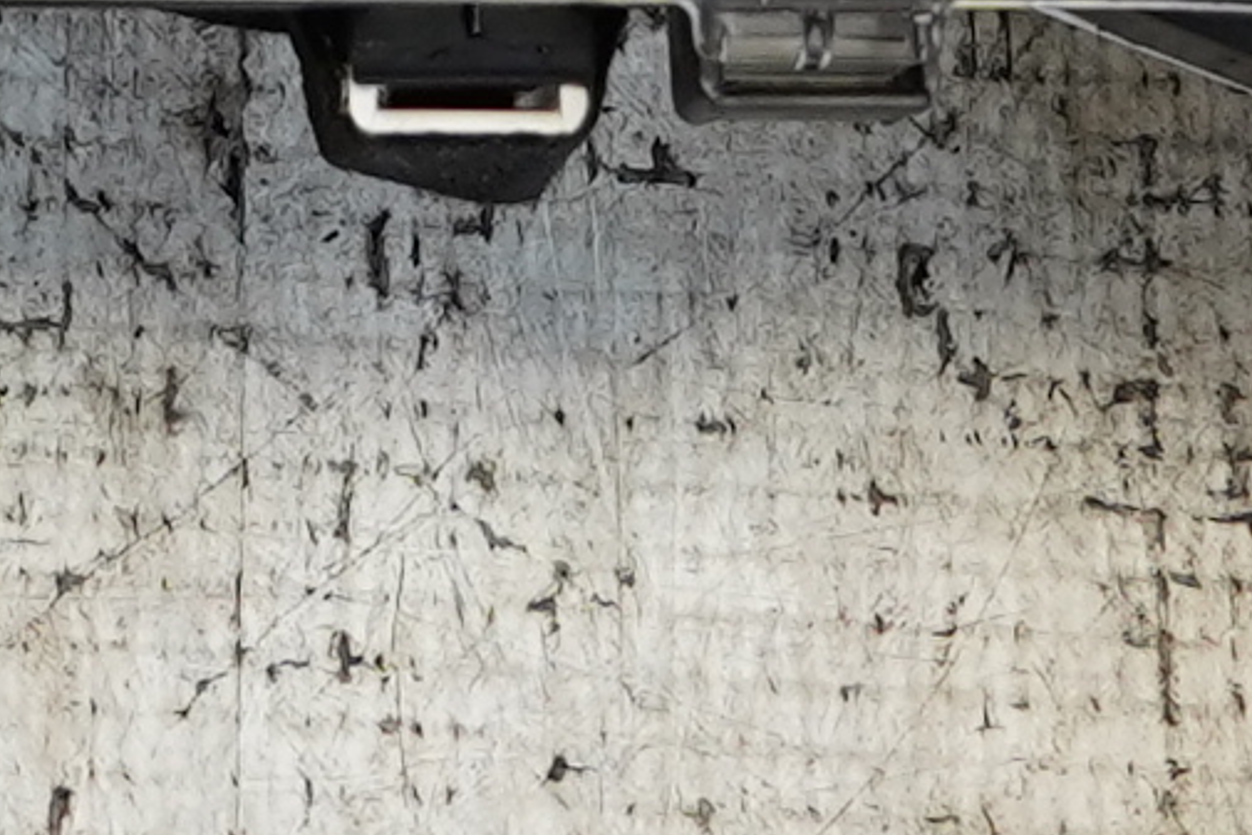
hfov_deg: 10.8
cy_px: -1856
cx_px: -345
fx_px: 6505
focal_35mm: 187
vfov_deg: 6.6
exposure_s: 1/60
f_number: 4
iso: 250
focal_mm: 16
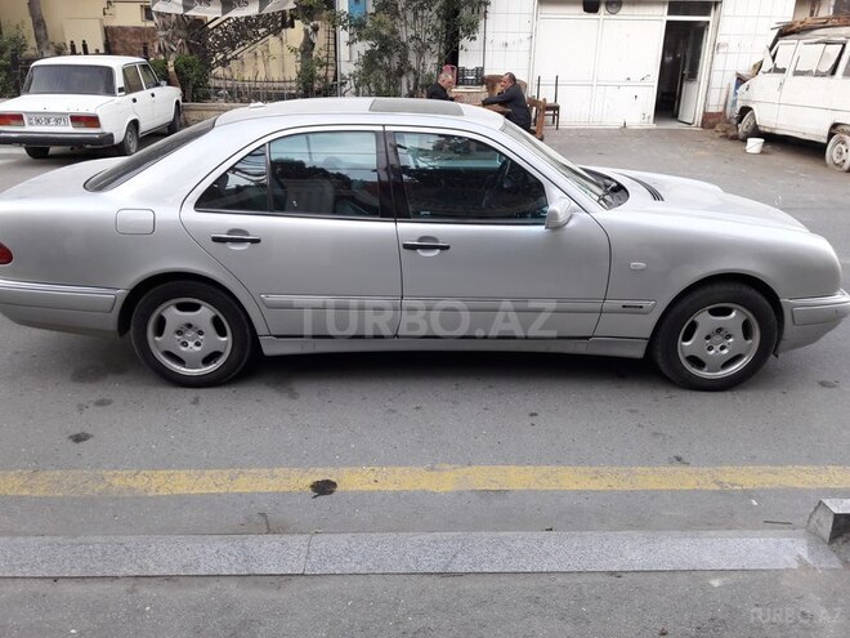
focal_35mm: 28
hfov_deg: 63.4
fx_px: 688
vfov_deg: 49.7
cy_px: 319
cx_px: 425
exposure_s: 1/105
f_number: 1.9
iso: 40
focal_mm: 3.7
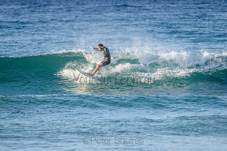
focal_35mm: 613
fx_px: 3866
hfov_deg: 3.4
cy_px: 66
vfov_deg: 2.2
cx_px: 95
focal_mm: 500
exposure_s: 1/1250
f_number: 5.6
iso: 280
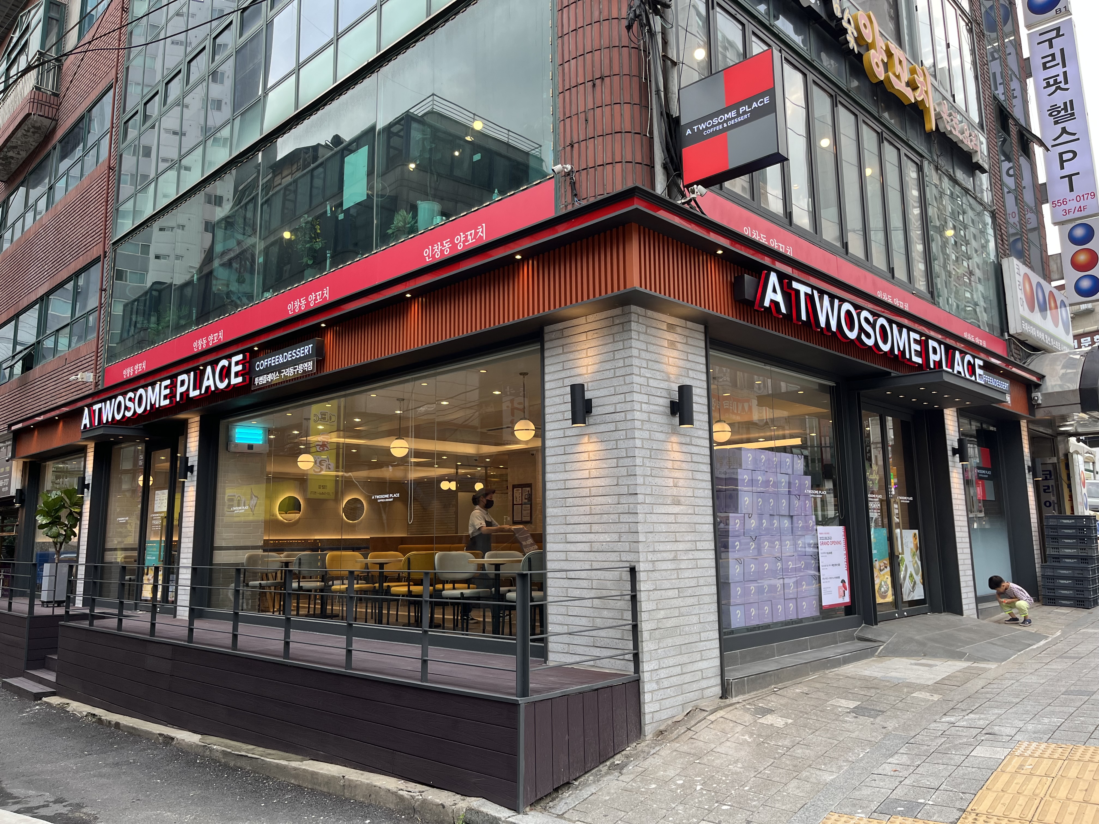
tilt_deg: +8.9
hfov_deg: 67.3
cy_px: 412
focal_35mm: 26
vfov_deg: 53.1
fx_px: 825
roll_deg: +1.1
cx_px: 550
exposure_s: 1/241
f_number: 1.6
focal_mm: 5.1
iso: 40
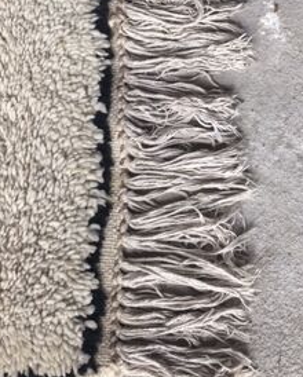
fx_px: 738
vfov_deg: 28.0
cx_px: 110
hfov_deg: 23.1
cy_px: 72
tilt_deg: -75.2
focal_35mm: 66
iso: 32
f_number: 2.2
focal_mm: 4.15
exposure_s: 1/50
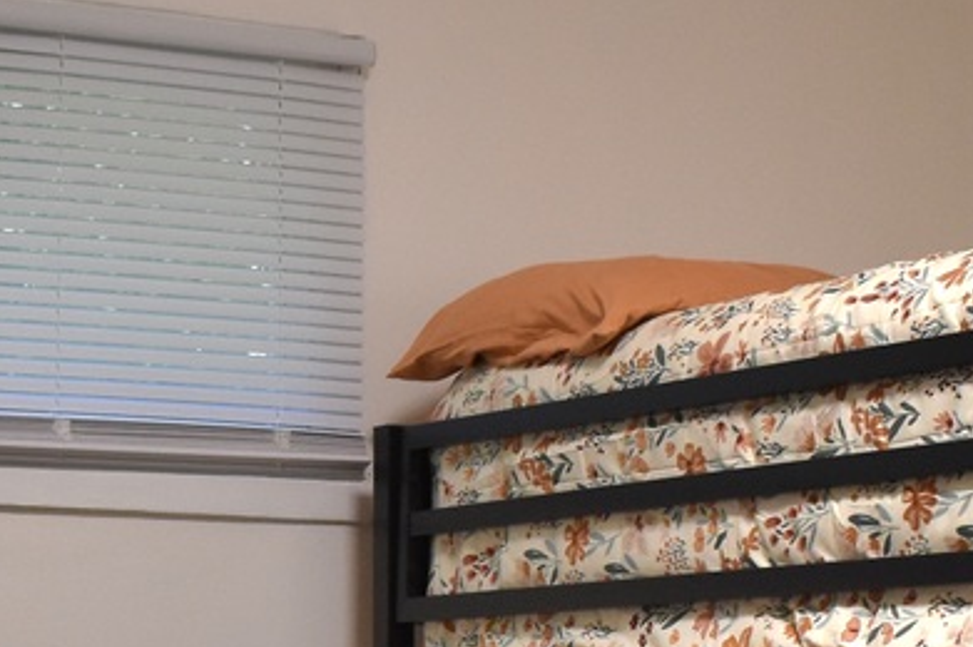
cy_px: 771
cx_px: 52
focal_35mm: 112
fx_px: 3024
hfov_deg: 17.9
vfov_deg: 12.0
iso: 800
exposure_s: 1/125
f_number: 3.5
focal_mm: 18
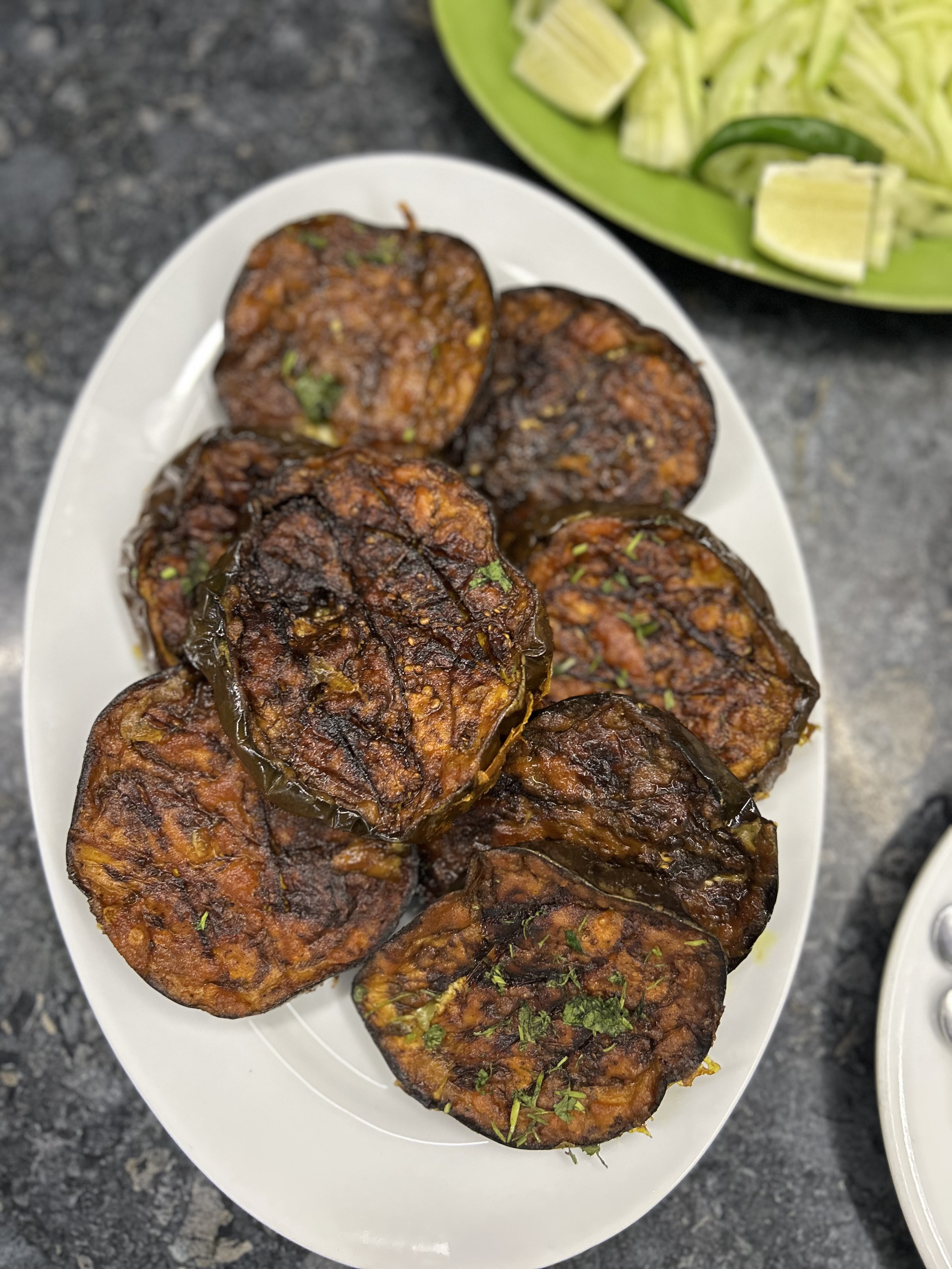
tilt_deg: -78.8
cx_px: 476
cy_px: 634
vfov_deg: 67.3
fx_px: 953
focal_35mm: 26
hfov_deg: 53.1
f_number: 1.5
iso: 200
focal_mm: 5.7
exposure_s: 1/50
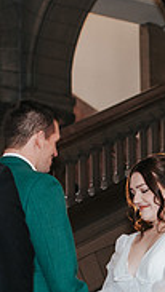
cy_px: 292
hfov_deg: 6.3
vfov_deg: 11.1
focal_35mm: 193
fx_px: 1500
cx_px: 183
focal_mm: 50
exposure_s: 1/200
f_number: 3.2
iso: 800
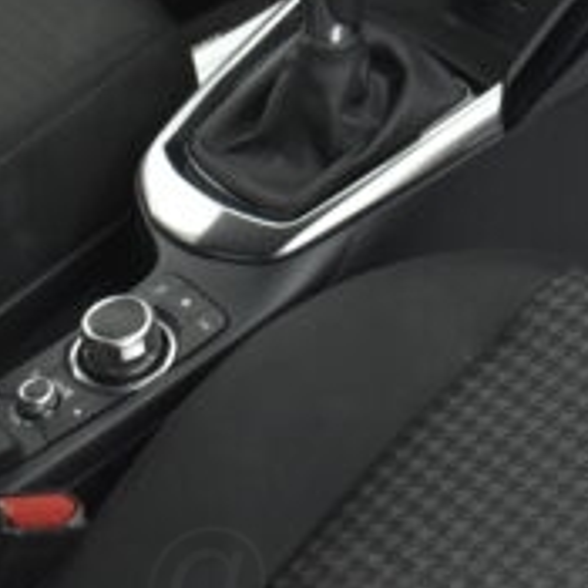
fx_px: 2364
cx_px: 827
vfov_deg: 13.7
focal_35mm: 123
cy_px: -153
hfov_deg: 13.5
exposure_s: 1/80
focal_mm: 22
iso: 1600
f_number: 3.8
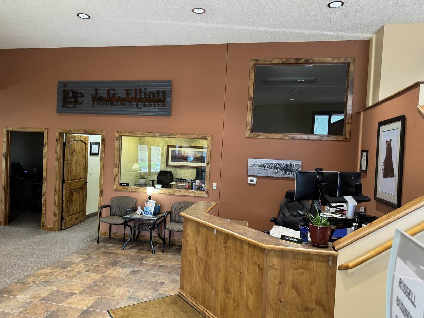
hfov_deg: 69.4
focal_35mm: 25
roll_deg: -2.9
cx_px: 206
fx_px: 306
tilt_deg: -1.5
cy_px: 159
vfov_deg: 54.9
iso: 125
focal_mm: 6.76
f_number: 1.78
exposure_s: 1/60
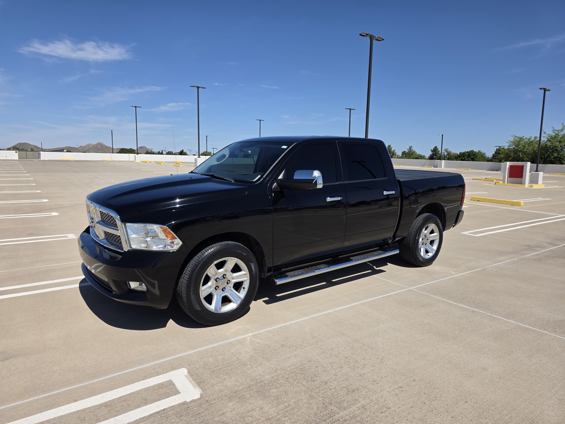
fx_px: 375
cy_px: 212
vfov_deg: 58.9
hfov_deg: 73.9
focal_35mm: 23
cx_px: 282
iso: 64
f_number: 1.7
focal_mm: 6.3
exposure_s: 1/7944
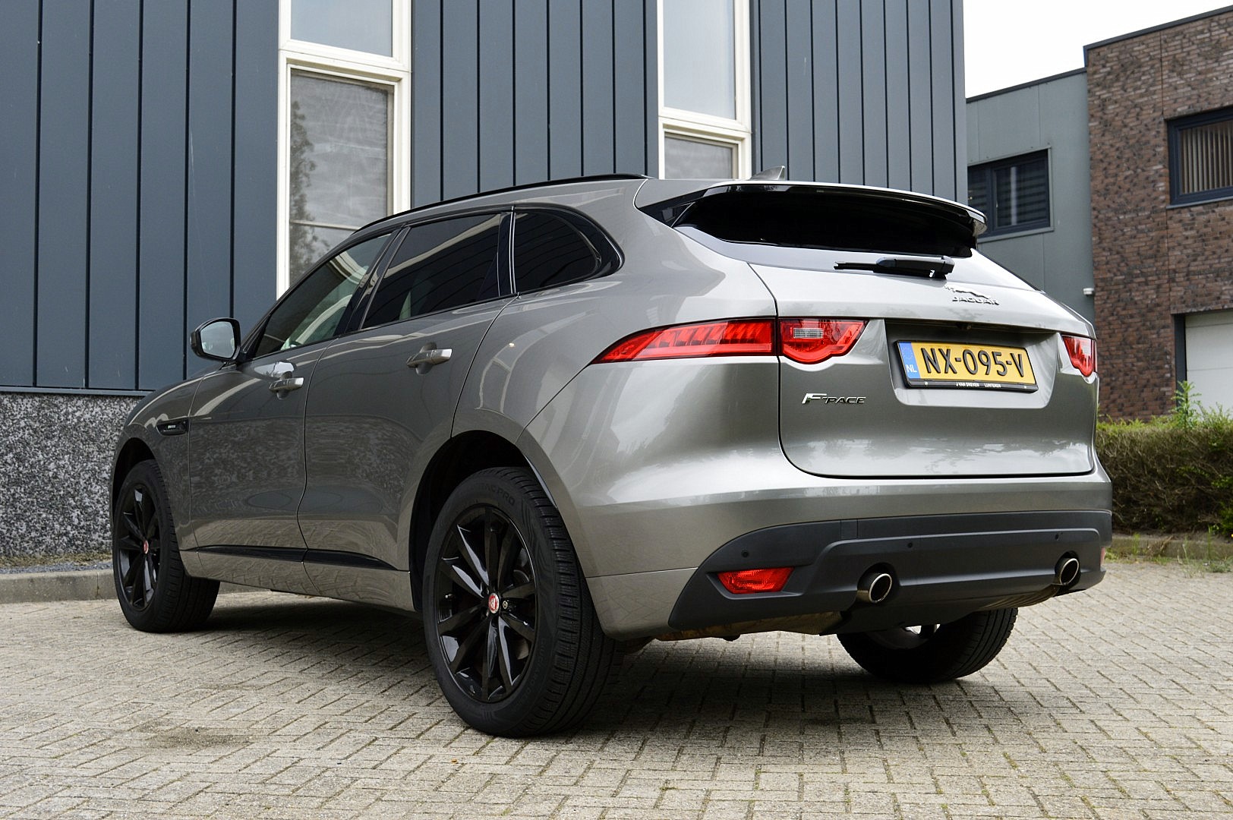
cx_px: 616
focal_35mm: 45
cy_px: 410
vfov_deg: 29.8
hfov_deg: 43.6
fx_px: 1540
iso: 400
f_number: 9
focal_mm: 30
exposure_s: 1/125
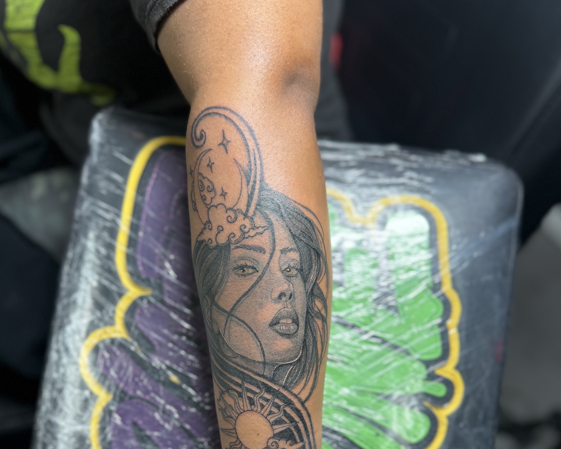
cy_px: 324
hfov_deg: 55.7
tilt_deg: -49.3
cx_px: 281
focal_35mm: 32
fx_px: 531
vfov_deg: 44.6
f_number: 1.78
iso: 125
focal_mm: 6.76
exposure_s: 1/120
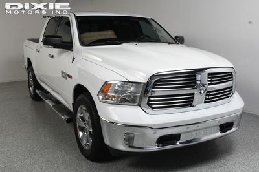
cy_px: 86
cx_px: 130
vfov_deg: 34.2
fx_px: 280
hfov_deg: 49.6
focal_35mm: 39
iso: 100
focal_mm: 26
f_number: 13
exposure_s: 1/160
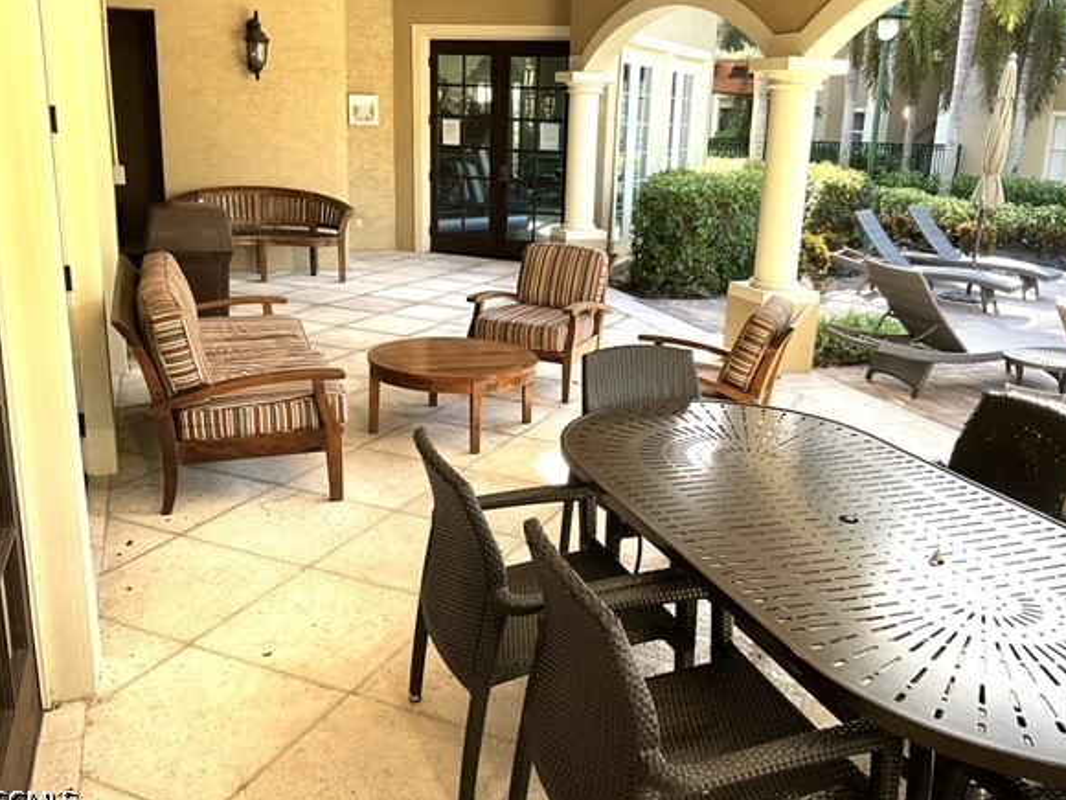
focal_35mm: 32
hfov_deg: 56.8
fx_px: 985
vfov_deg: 44.1
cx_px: 555
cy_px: 379
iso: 32
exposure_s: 1/122
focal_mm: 3
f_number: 1.8
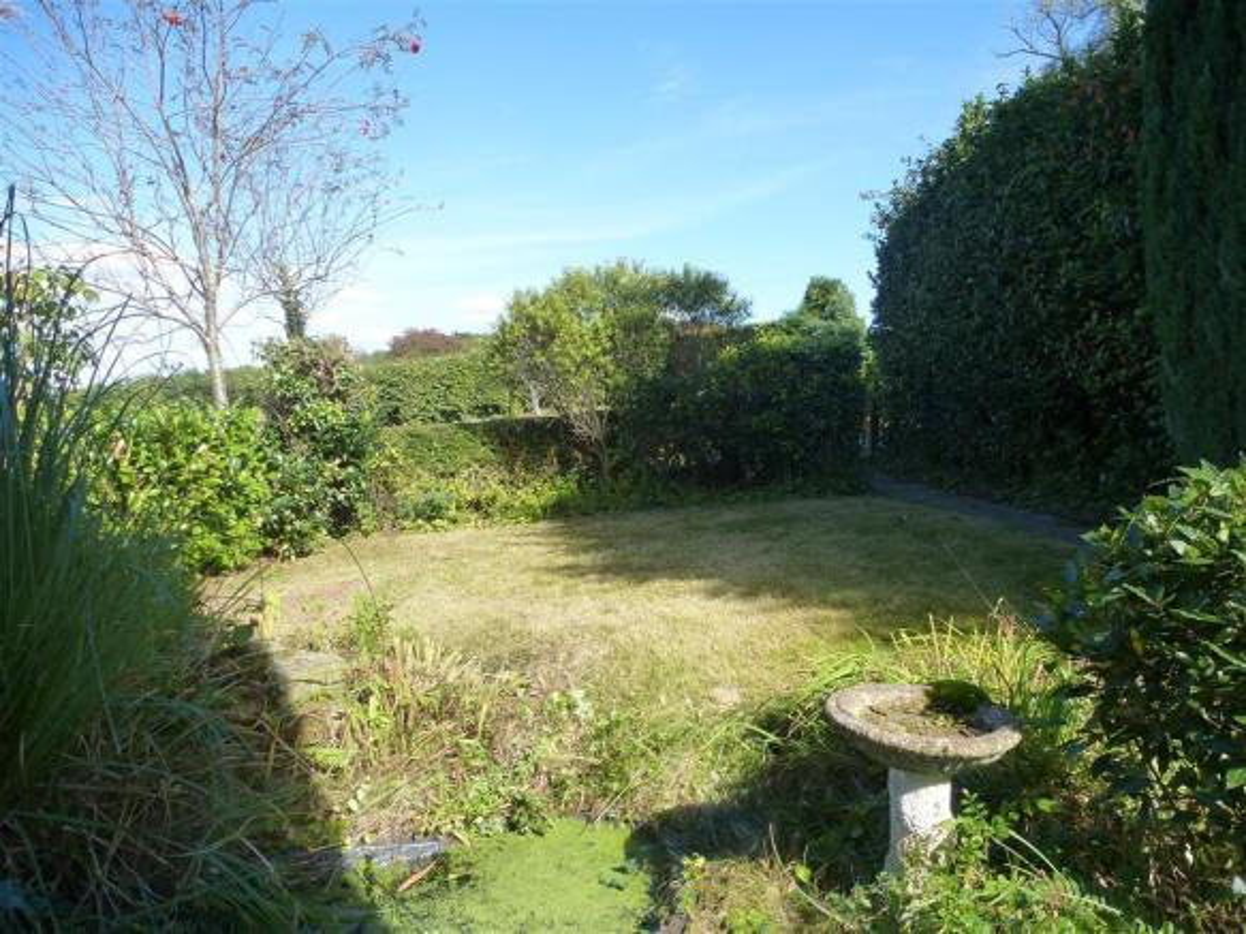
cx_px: 623
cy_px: 467
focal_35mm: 24
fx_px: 864
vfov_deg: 56.8
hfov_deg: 71.6
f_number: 3.3
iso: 160
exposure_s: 1/500
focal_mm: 4.3
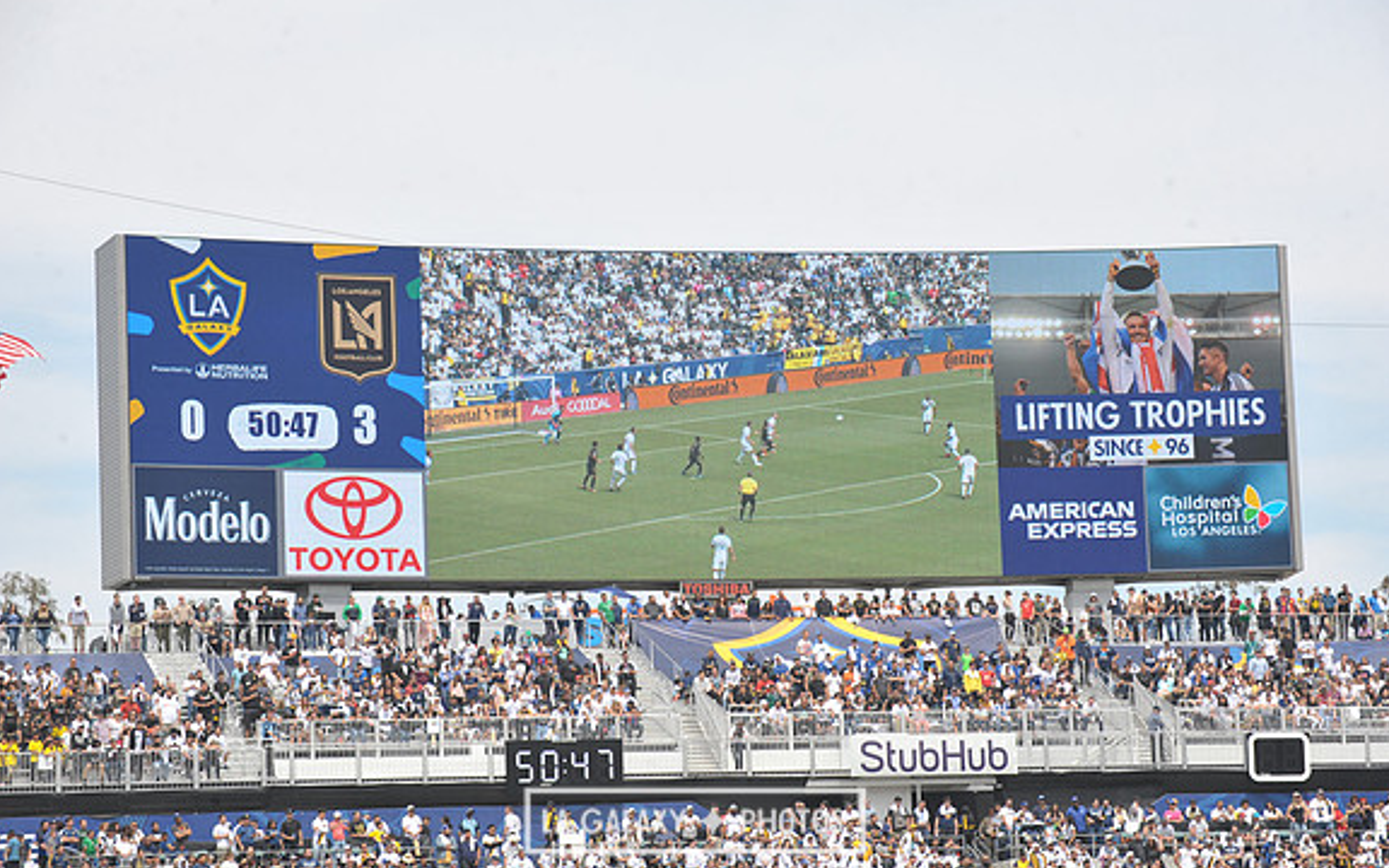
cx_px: 694
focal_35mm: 123
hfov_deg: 17.0
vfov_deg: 10.7
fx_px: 4656
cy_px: 458
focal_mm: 120
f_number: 11
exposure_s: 1/500
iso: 320
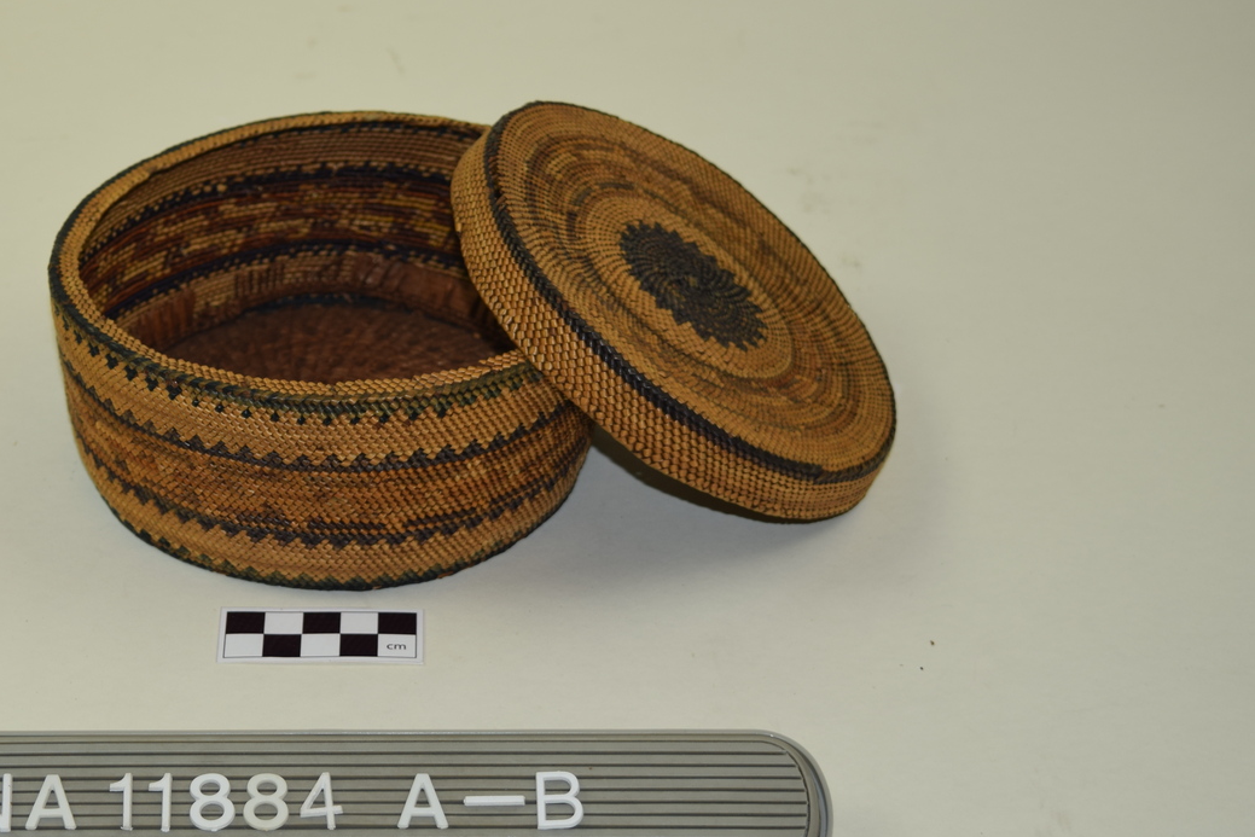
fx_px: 3382
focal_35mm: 97
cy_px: 410
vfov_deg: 14.1
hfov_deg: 20.9
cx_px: 342
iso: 100
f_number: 5.6
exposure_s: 1/125
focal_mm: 42
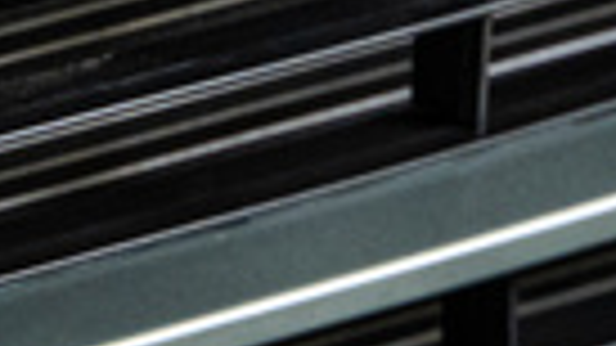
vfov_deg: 2.1
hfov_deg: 3.7
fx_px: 9553
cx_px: 61
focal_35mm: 585
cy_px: -355
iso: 640
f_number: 3.5
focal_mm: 75
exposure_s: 1/125
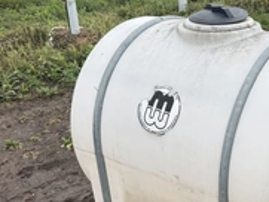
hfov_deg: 33.6
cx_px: 257
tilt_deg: -25.9
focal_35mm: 53
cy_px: 156
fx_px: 412
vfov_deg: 27.1
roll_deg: +0.1
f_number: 1.78
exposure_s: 1/1553
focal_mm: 6.76
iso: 80
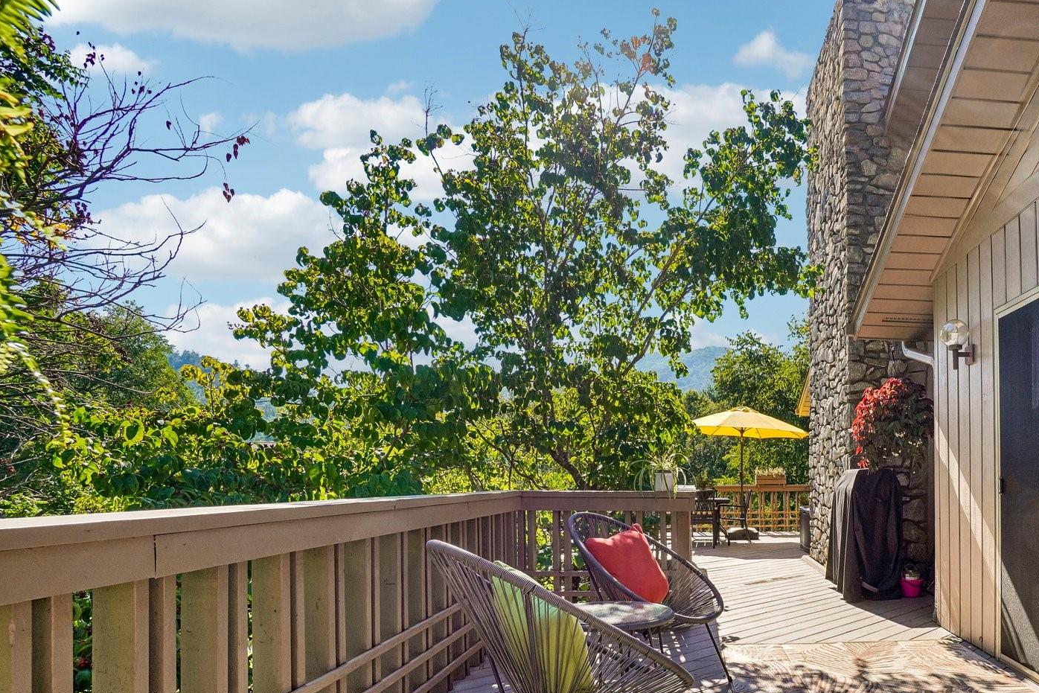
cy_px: 489
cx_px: 749
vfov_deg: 55.4
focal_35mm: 22
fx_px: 635
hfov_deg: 74.2
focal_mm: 10
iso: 100
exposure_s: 1/160
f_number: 8
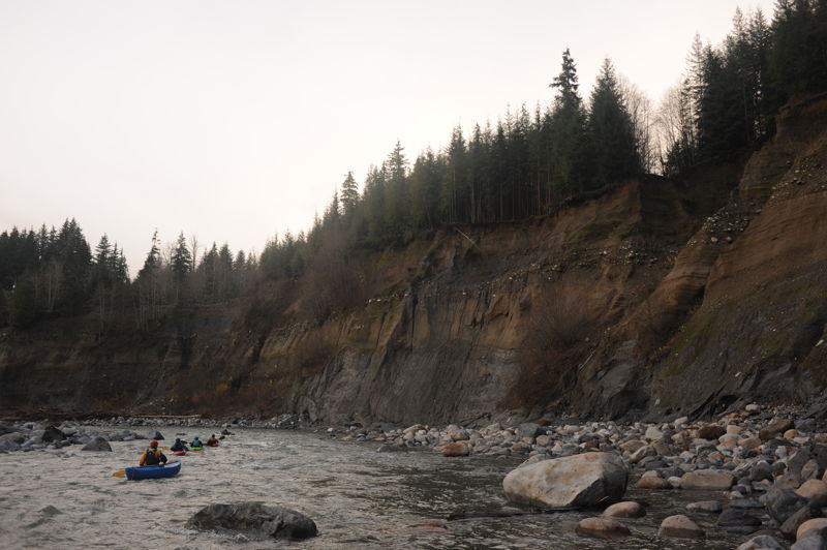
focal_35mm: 35
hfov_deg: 54.5
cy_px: 275
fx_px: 803
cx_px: 414
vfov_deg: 37.8
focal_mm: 35
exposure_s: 1/640
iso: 320
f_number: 5
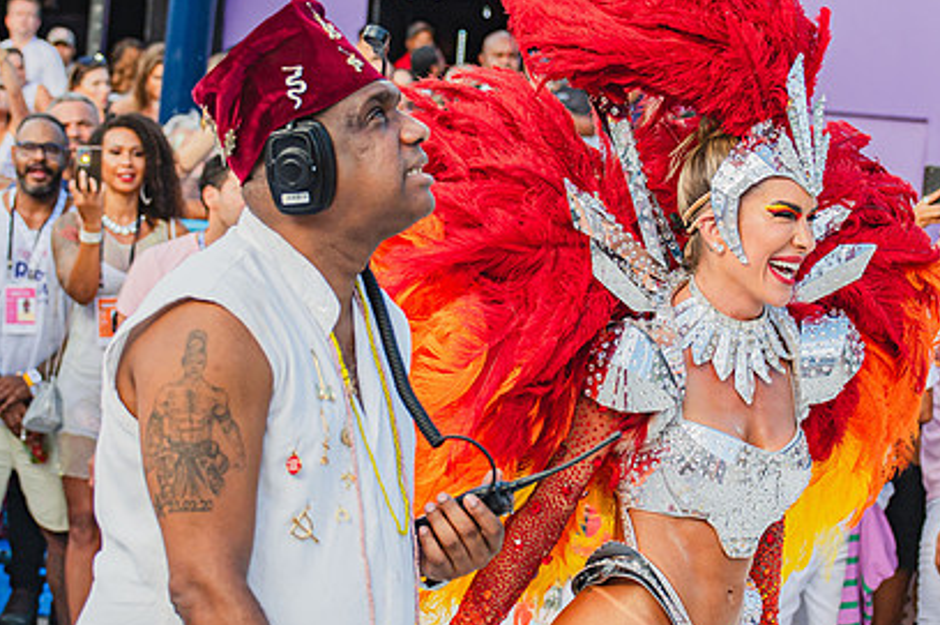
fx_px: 3599
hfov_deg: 14.9
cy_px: 265
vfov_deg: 9.9
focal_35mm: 138
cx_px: 433
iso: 400
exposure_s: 1/1600
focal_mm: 85
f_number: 5.6
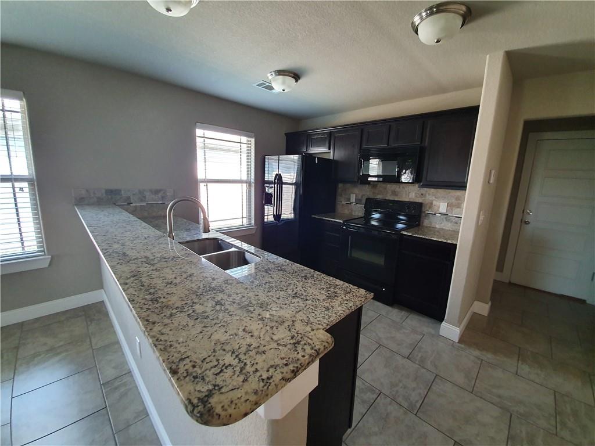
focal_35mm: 13
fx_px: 223
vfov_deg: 89.9
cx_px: 298
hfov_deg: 106.2
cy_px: 223
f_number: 2.2
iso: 320
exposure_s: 1/40
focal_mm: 1.8
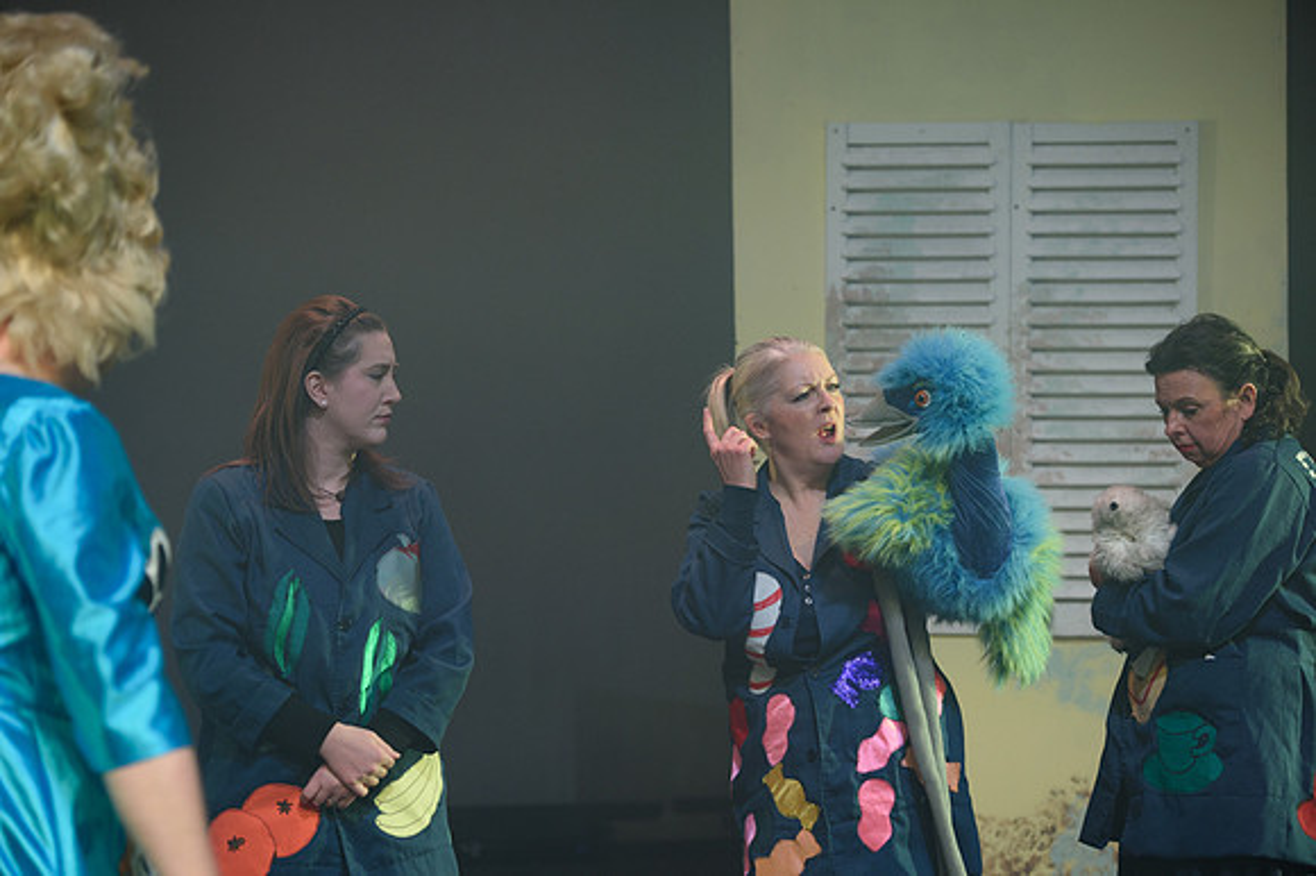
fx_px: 4019
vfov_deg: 12.4
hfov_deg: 18.6
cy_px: 438
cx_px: 658
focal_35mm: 110
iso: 800
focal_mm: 110
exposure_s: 1/160
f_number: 2.8
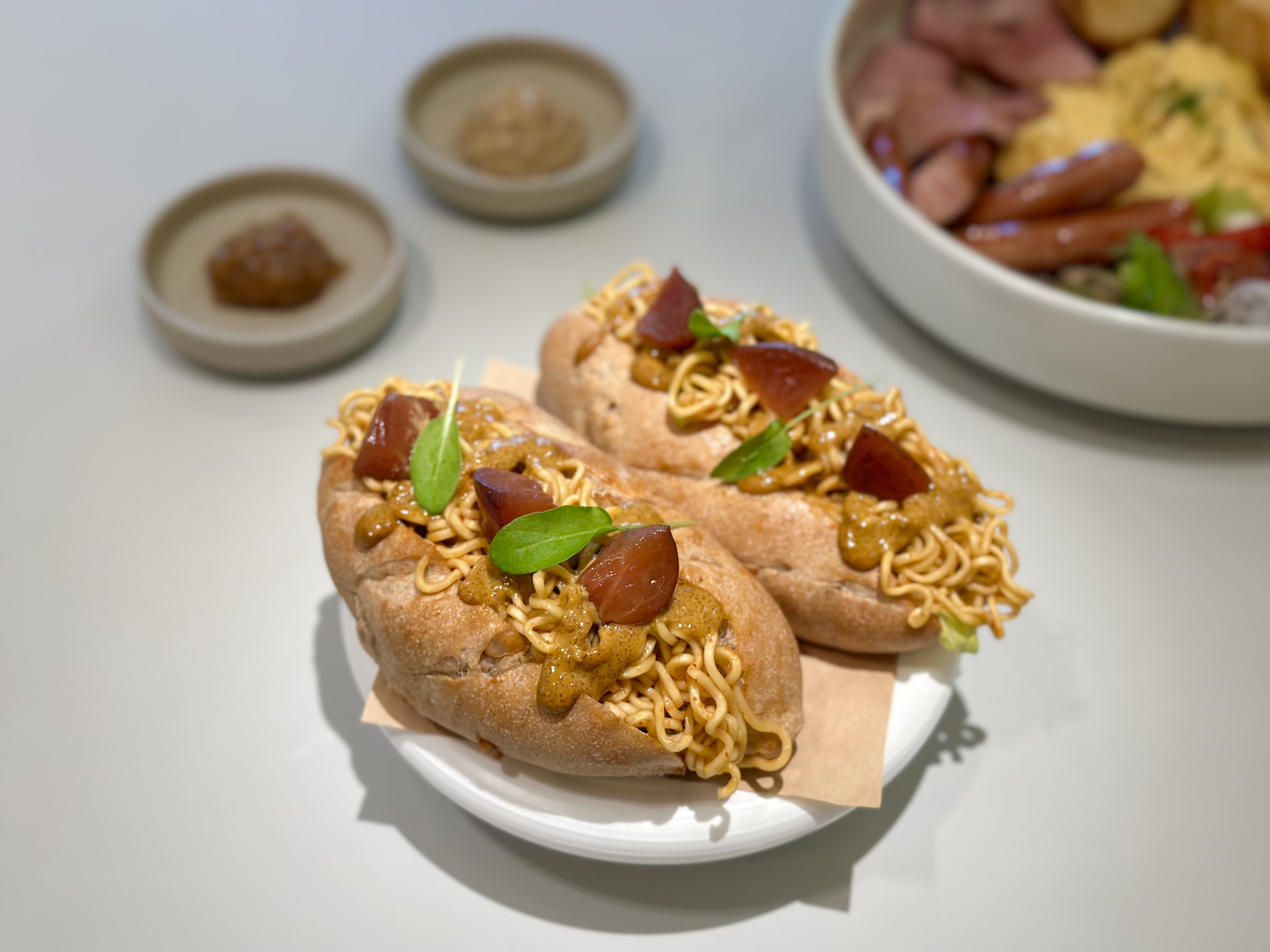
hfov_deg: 39.7
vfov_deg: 30.3
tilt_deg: -48.8
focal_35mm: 48
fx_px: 1761
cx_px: 635
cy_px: 476
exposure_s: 1/120
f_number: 1.78
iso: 200
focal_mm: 6.86
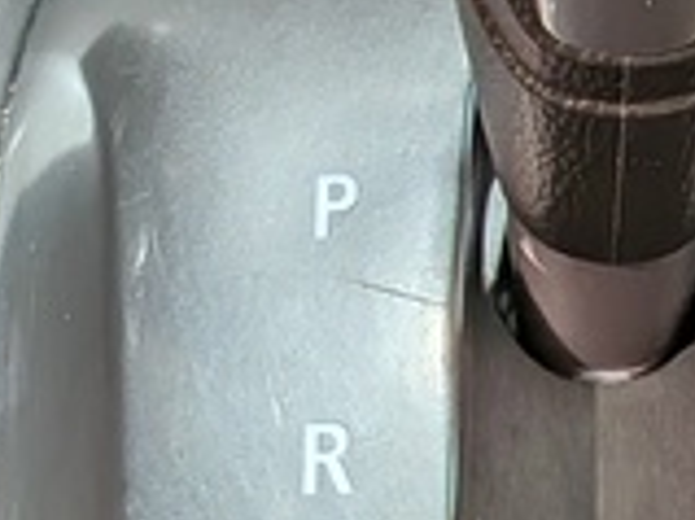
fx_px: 3110
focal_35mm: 155
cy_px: 83
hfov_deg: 12.6
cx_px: 638
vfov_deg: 9.5
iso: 31
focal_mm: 4.53
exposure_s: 1/40
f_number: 1.7
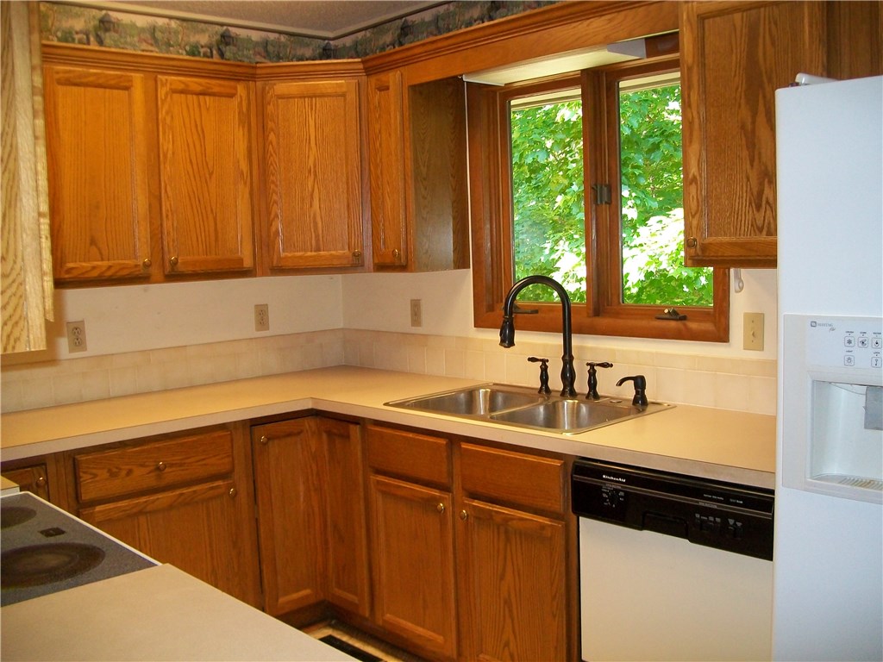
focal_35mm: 34
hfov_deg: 54.0
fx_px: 867
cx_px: 442
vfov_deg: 41.8
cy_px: 331
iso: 160
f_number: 2.7
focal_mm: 6.1
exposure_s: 1/60
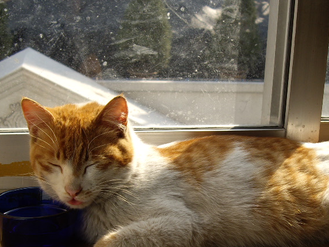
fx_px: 646
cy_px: 177
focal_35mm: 68
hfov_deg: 28.4
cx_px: 213
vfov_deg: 21.5
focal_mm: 7.9
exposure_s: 1/320
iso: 64
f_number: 2.8
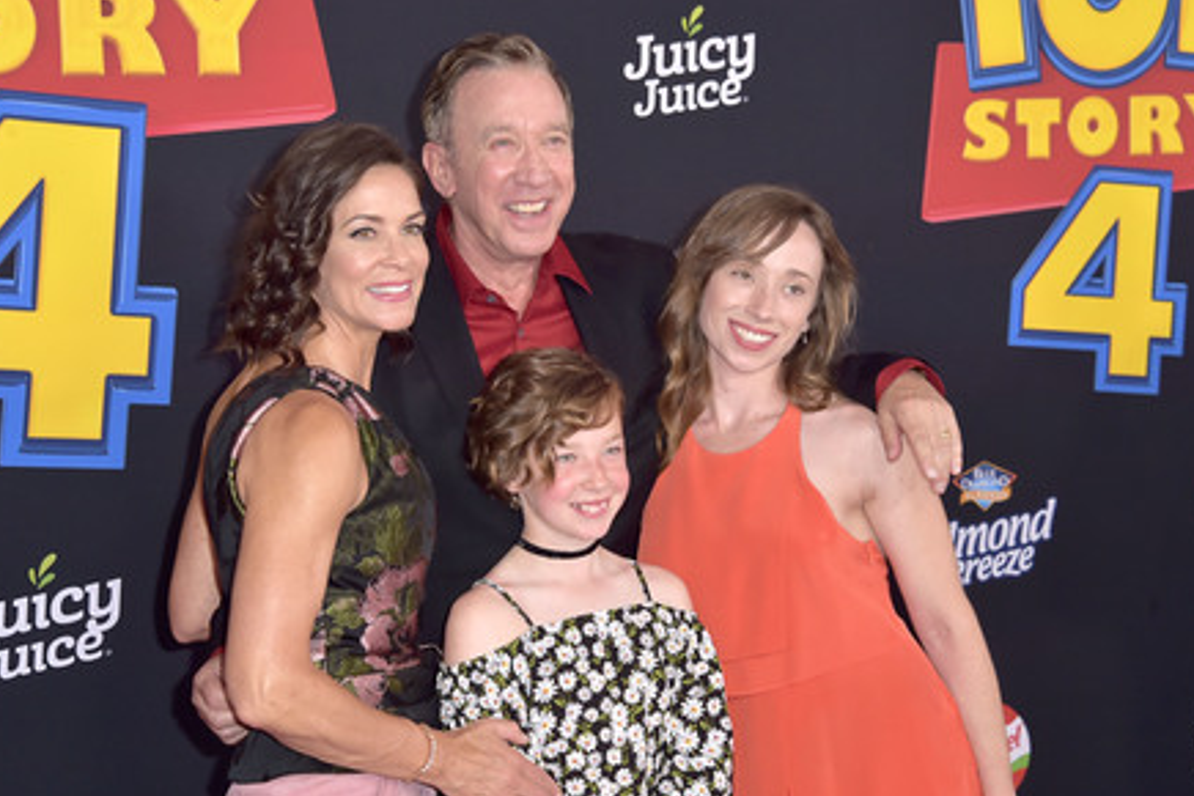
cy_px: 406
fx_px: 3084
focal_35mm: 93
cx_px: 598
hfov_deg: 21.9
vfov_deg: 14.7
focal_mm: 90
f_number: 7.1
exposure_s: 1/250
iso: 500
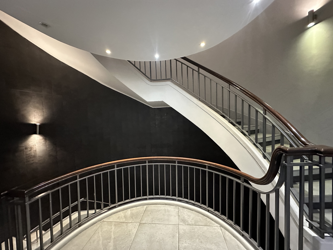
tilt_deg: -2.1
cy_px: 125
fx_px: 135
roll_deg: +1.8
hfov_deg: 102.1
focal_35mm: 14
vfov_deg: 85.7
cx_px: 166
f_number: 2.2
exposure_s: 1/50
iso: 1000
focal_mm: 2.22
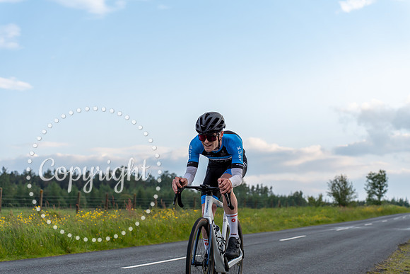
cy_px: 137
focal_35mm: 70
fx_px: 797
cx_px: 205
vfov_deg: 19.5
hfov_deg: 28.8
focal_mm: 70
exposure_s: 1/1000
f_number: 4
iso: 320
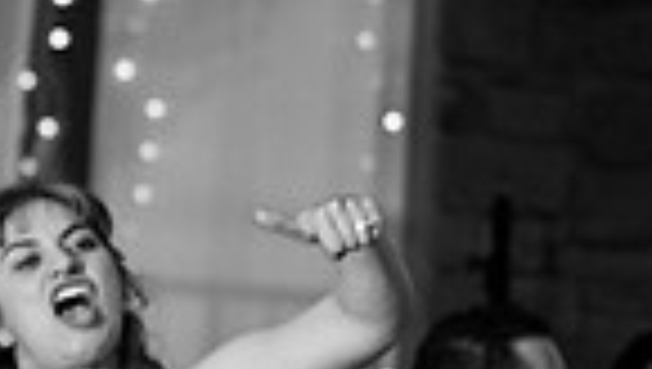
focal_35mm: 418
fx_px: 7236
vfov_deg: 2.9
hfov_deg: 5.2
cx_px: 133
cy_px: 652
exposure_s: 1/200
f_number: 2.8
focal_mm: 86
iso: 400
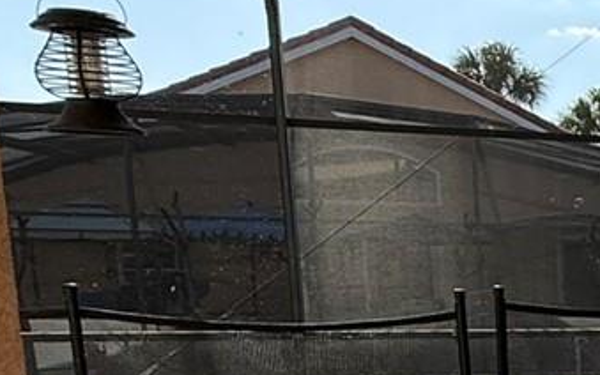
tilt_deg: -8.4
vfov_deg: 17.8
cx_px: 1011
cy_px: 440
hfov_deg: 21.7
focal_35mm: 70
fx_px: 1145
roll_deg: -1.6
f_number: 2.2
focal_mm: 2.22
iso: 50
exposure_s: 1/1464
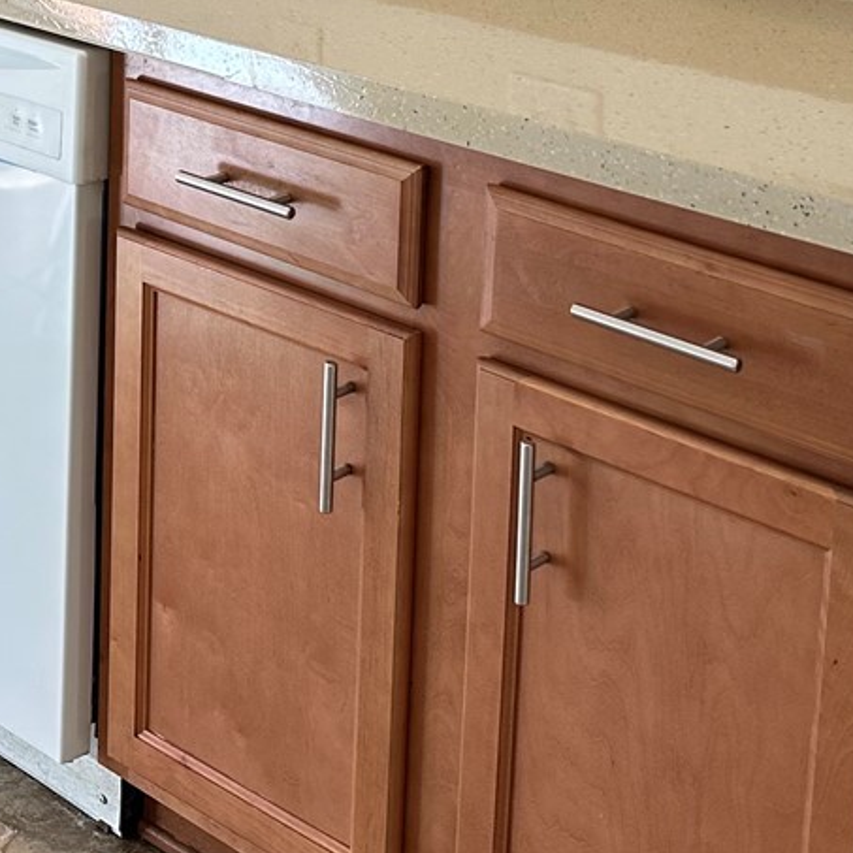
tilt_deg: -8.5
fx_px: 2091
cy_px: -151
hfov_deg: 22.1
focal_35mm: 75
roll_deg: -0.7
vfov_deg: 21.5
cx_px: -30
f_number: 1.78
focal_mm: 6.86
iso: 125
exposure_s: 1/120
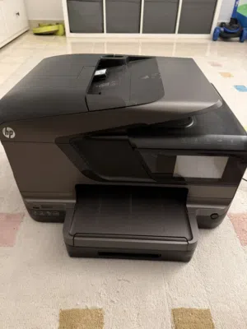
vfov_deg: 71.6
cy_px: 164
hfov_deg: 56.8
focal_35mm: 24
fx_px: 228
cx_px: 124
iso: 800
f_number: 1.78
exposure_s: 1/25
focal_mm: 6.76
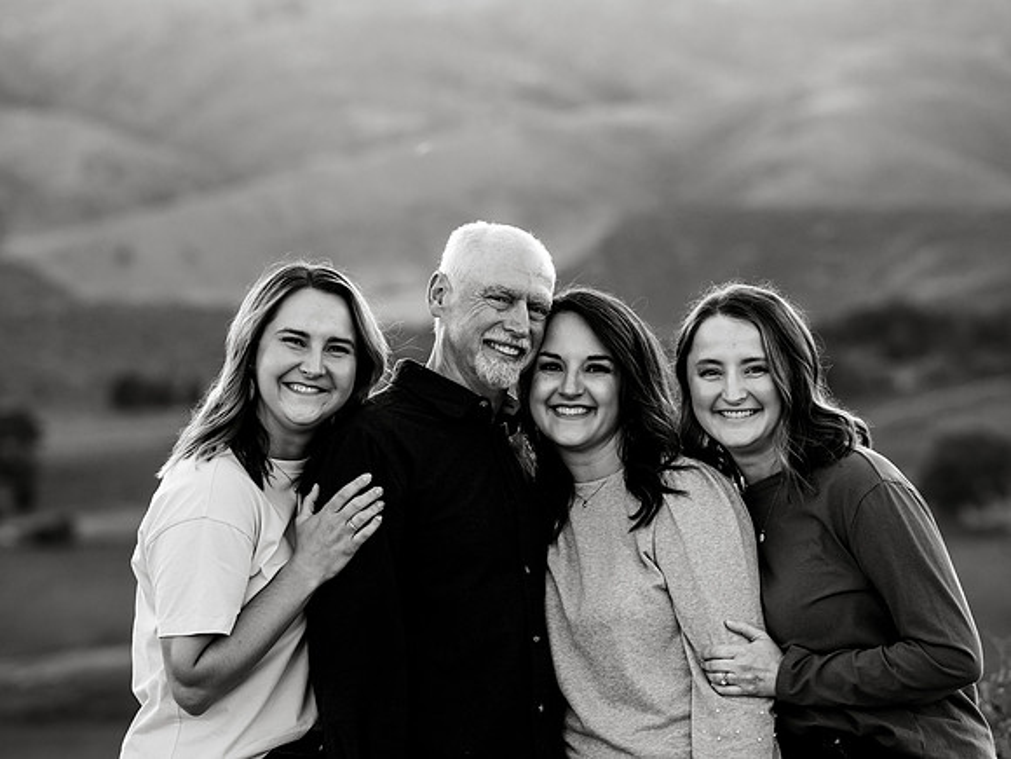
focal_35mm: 153
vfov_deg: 9.7
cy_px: 380
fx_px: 4457
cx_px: 506
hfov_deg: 12.9
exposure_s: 1/160
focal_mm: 141
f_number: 4.5
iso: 500
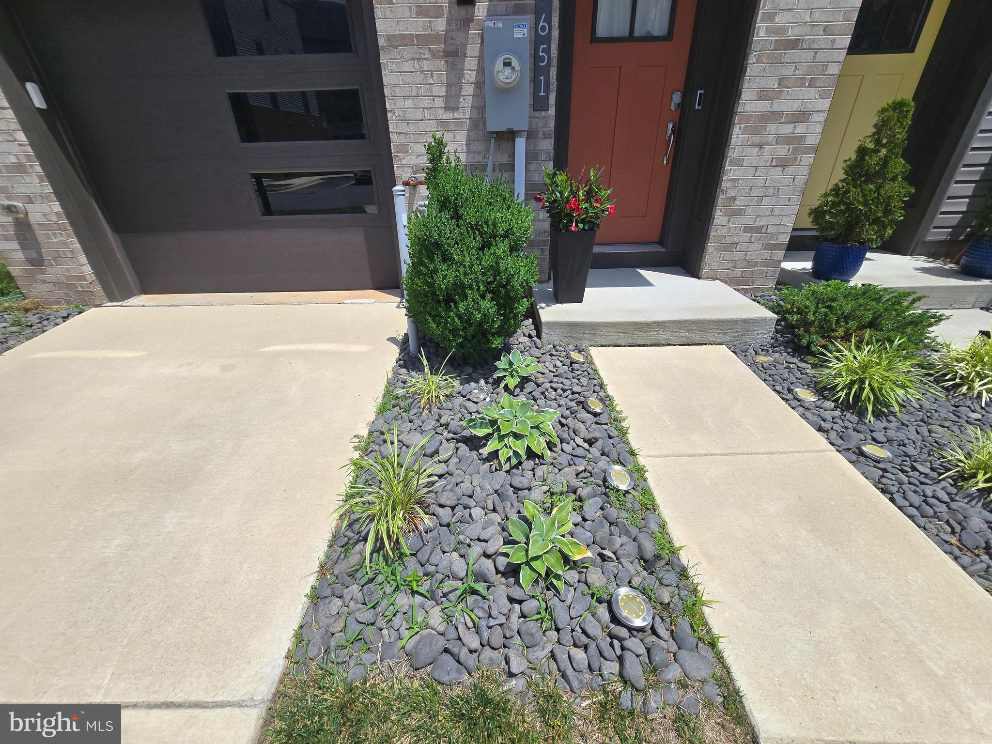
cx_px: 496
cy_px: 372
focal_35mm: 13
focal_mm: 2.2
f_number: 2.2
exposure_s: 1/3418
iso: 50
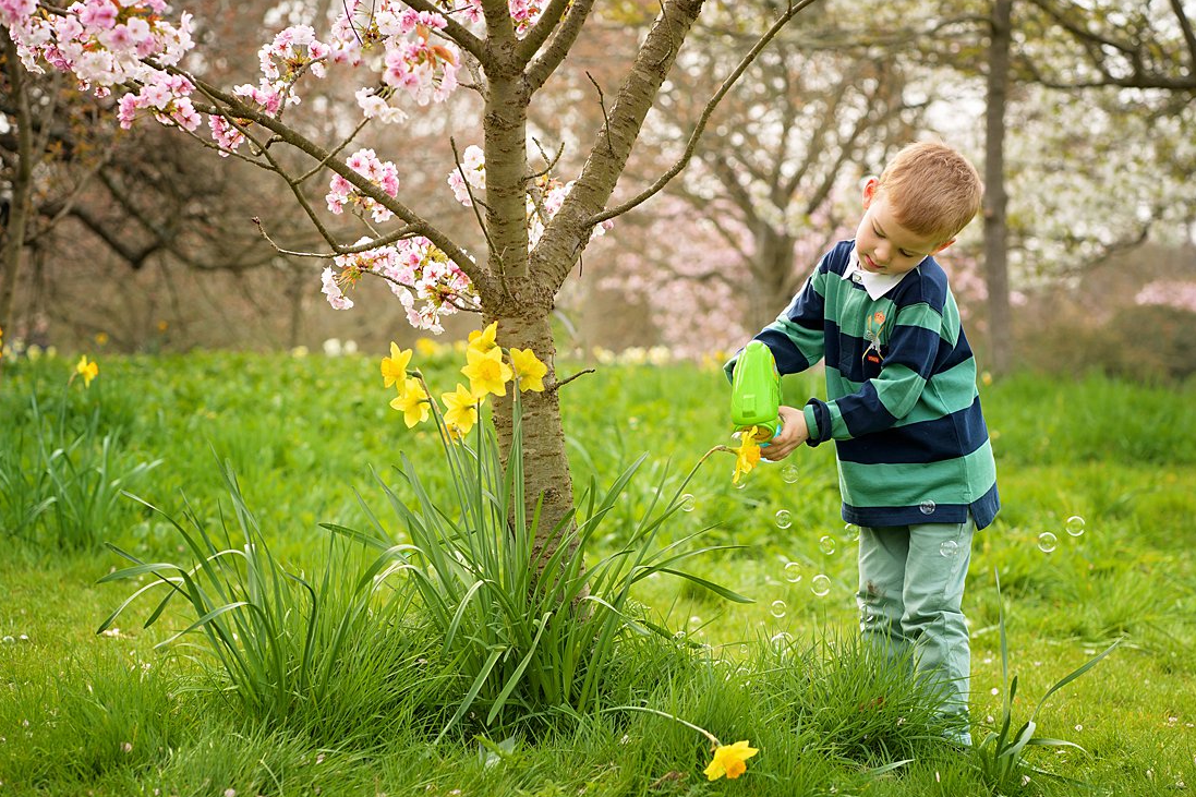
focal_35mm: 93
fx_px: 3089
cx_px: 617
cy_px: 415
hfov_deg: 21.9
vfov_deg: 14.7
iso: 200
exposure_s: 1/320
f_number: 4
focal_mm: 85
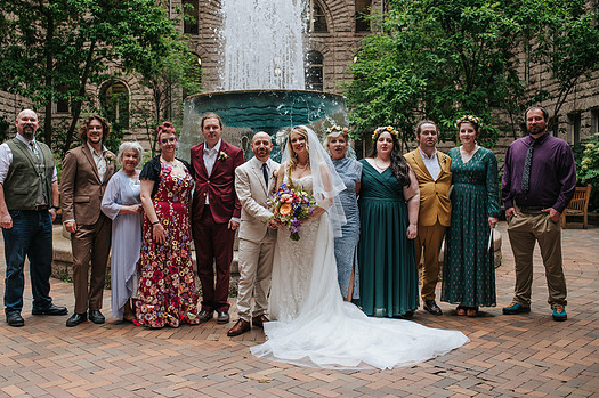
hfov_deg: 48.4
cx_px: 270
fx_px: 665
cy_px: 197
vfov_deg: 33.3
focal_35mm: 40
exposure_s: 1/400
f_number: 3.2
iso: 360
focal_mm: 35
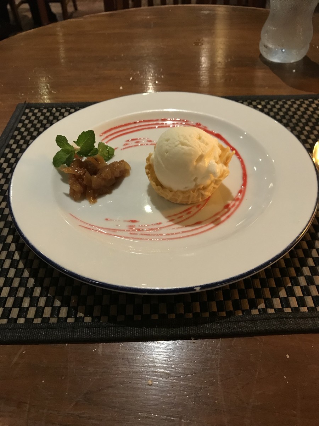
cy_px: 213
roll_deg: +3.0
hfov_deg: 49.7
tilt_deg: -44.2
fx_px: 344
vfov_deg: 63.4
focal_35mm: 28
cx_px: 160
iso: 100
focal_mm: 3.99
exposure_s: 1/8
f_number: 1.8
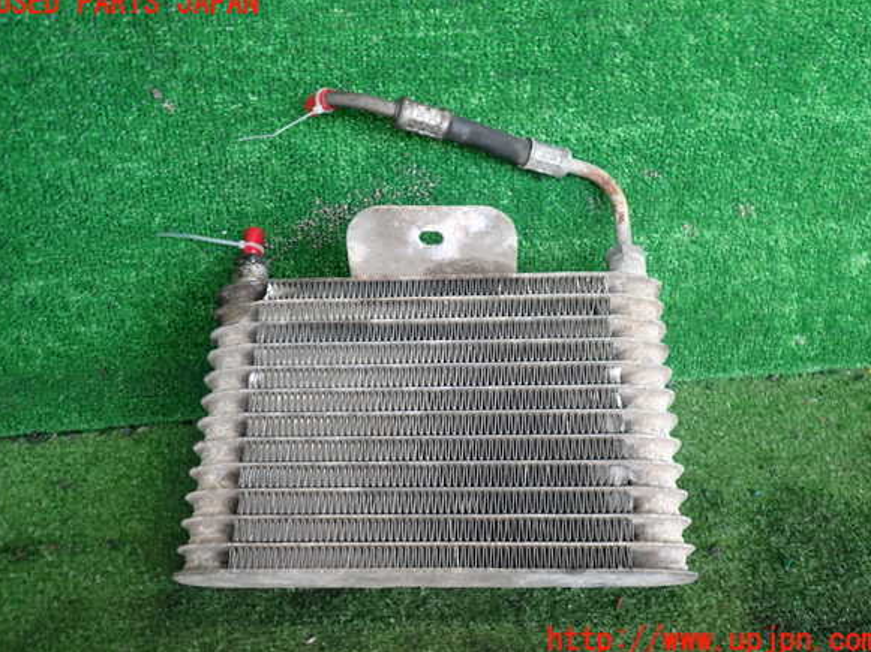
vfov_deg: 45.4
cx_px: 436
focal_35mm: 31
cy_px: 322
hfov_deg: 58.4
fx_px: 780
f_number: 2.3
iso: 200
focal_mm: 5.4
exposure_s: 1/50
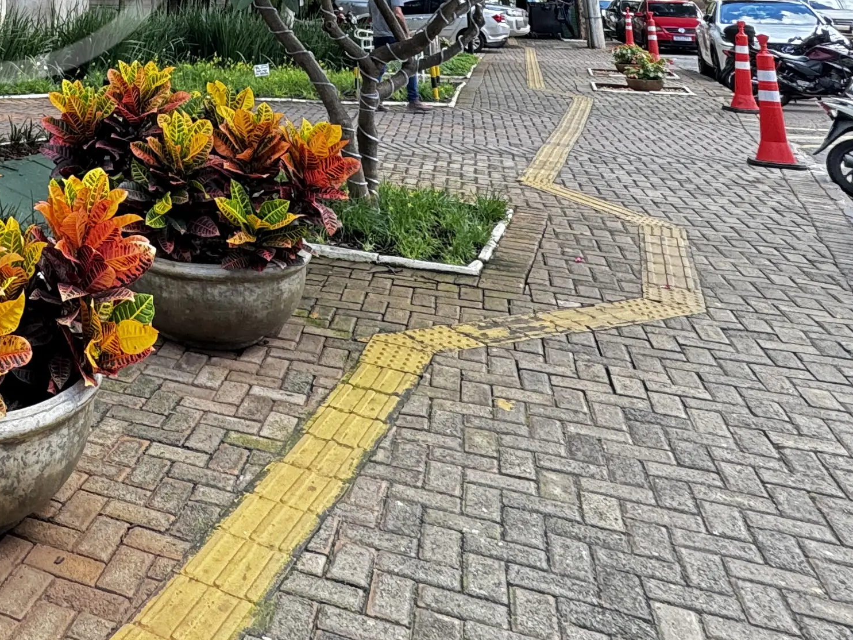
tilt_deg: +9.5
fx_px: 936
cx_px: -13
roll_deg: -0.5
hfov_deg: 42.0
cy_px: -142
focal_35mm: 38
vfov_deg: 31.2
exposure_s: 1/99
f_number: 2.2
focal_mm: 2.22
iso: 100
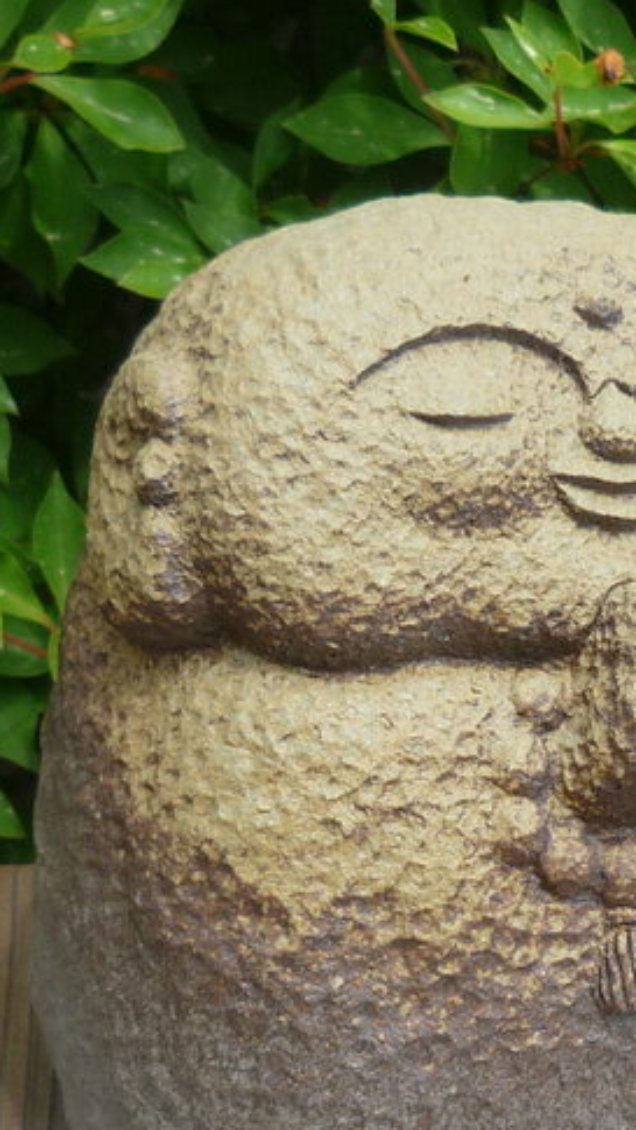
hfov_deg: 17.4
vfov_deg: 30.4
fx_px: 2068
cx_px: 462
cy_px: 739
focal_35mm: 69
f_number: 2.8
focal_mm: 4.4
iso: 100
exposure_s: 1/400
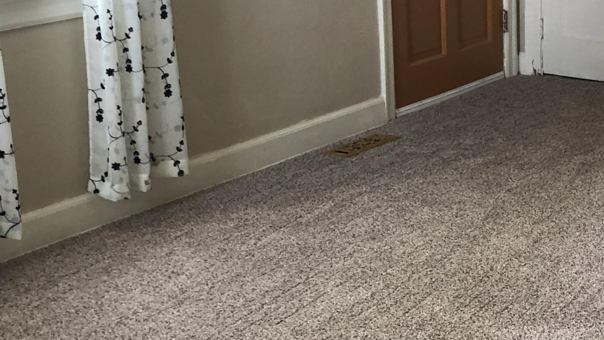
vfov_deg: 16.3
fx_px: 1185
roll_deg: -0.6
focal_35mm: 74
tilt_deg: -16.1
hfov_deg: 27.8
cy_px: 168
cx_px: 517
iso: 40
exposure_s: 1/17
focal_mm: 3.99
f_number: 1.8
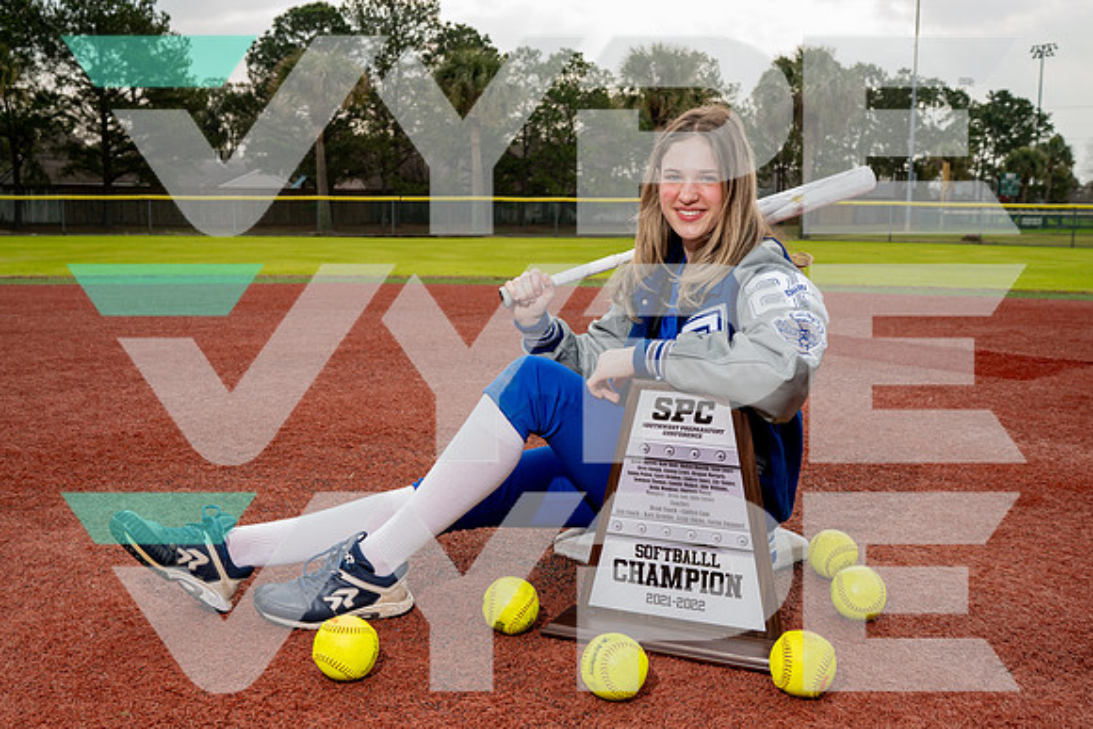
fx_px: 1063
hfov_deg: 54.4
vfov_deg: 37.9
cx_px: 546
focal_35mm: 35
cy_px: 364
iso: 80
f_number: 5.6
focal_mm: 35
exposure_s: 1/200
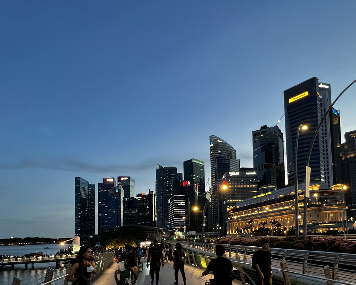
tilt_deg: +3.0
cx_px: 182
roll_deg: +1.1
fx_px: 232
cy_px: 227
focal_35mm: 22
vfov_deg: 58.4
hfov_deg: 75.0
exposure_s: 1/49
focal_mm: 1.57
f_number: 1.8
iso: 500
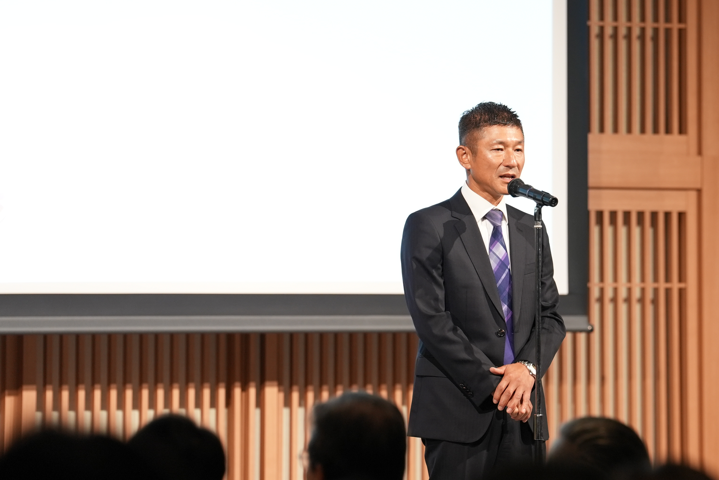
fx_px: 5575
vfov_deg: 4.9
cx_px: 493
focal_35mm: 279
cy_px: 214
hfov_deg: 7.4
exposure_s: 1/60
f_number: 4
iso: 1250
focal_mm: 200
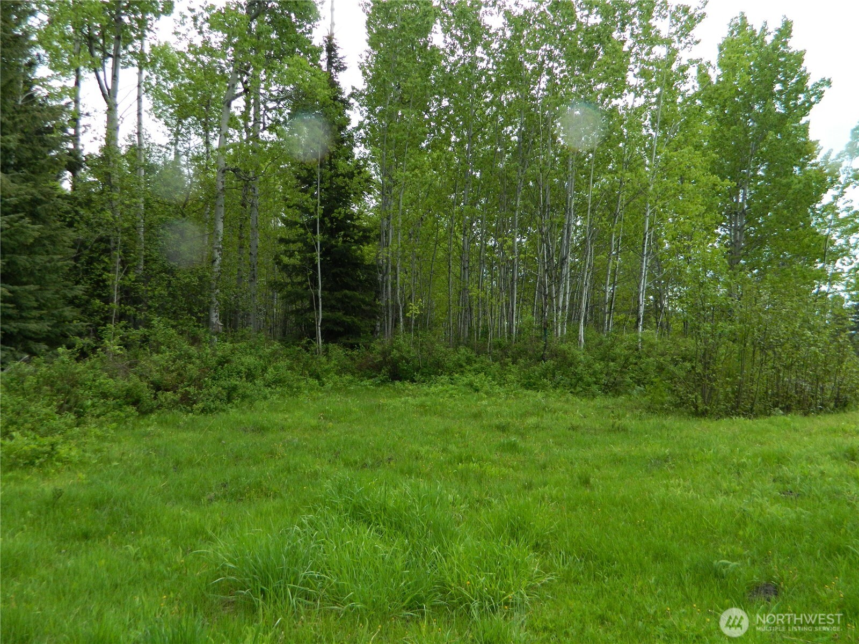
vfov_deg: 54.9
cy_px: 322
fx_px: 620
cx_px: 430
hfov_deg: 69.4
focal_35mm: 25
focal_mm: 4.5
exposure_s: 1/250
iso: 220
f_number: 3.1
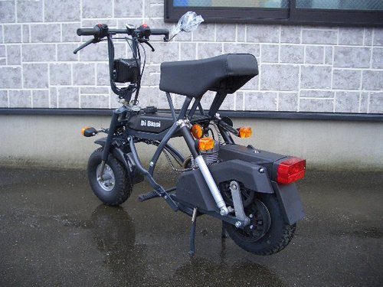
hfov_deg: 52.6
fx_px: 387
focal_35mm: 35
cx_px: 192
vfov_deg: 40.7
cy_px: 144
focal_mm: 5.8
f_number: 2.6
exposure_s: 1/160
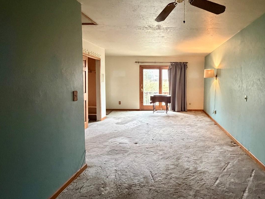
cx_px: 173
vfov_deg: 63.3
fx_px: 161
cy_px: 92
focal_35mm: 21
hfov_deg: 76.8
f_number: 2.2
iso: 1000
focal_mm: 2.22
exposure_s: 1/60
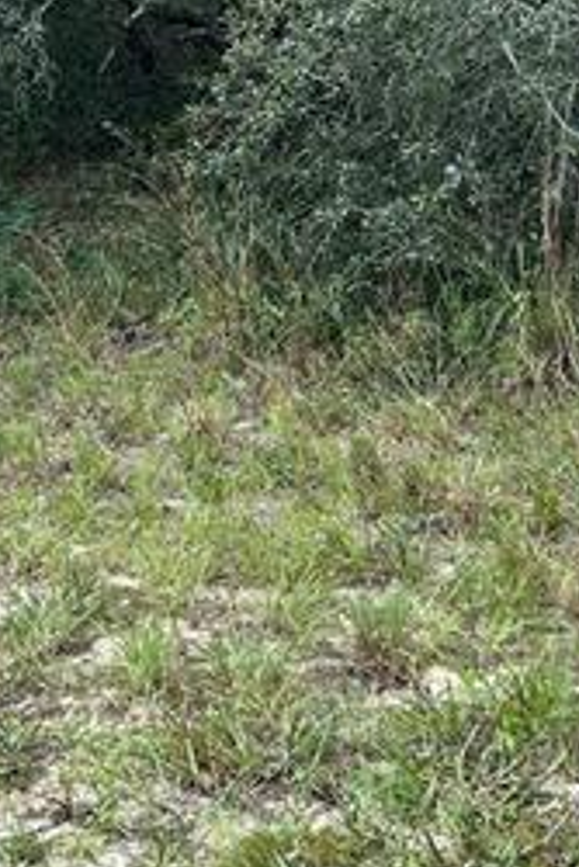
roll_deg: +1.6
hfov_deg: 16.4
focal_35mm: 83
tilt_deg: -6.1
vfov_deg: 24.0
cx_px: 184
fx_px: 1999
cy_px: 156
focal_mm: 5.7
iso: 50
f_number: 1.5
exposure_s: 1/909
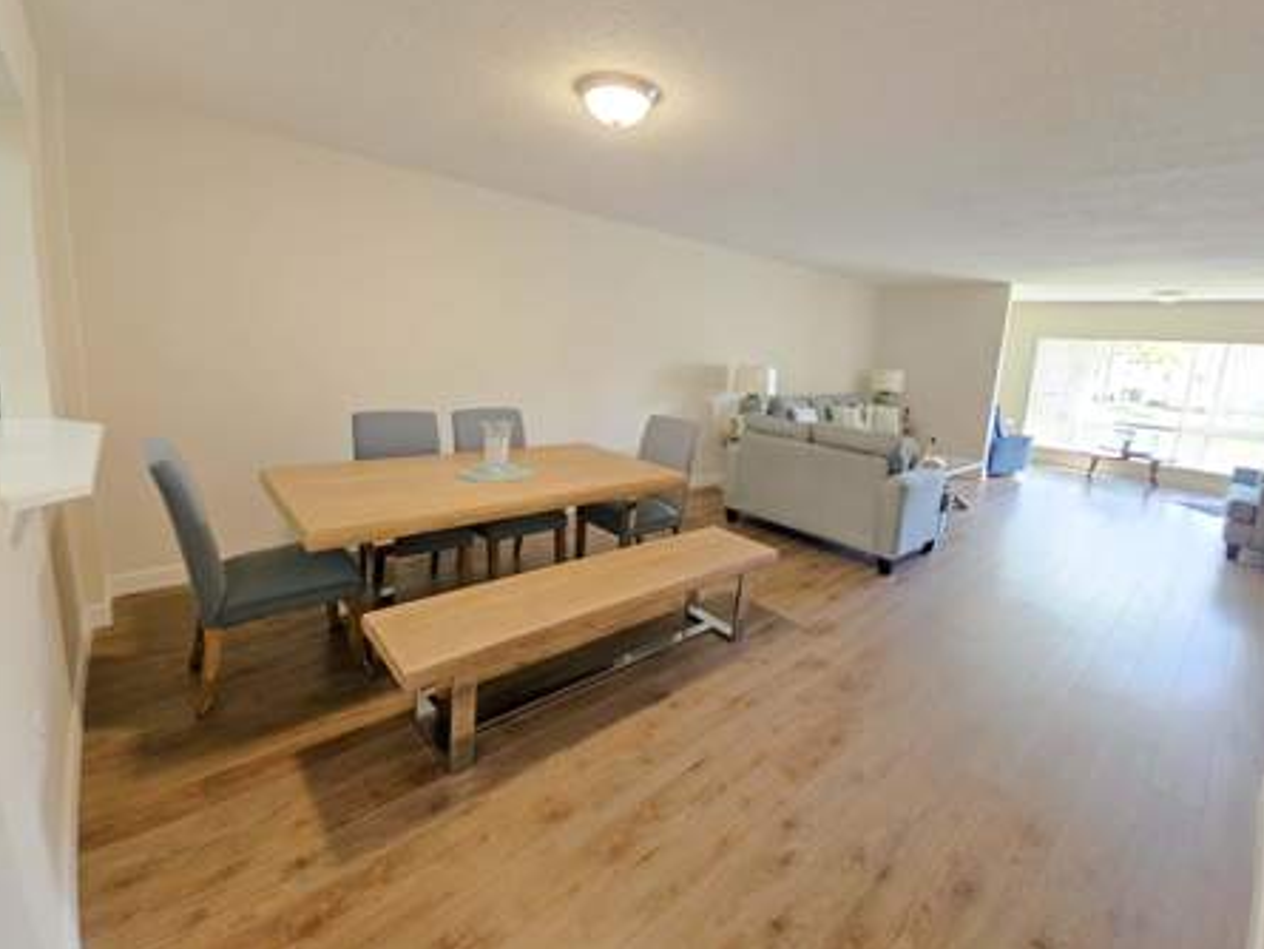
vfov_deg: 85.6
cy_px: 448
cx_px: 659
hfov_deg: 102.0
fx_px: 511
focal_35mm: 14
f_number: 2.2
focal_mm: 2.2
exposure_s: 1/60
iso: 250
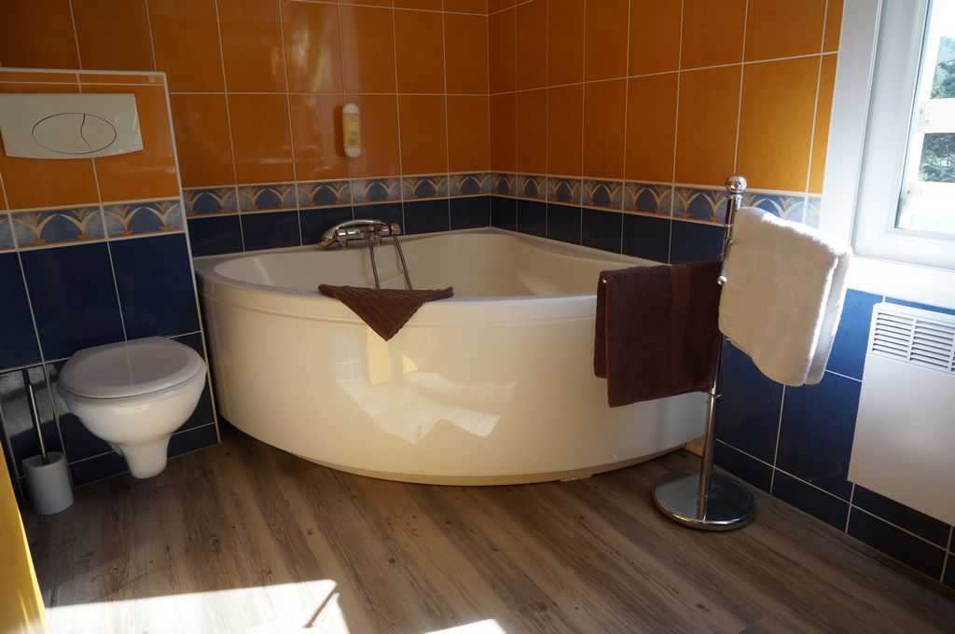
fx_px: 636
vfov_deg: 53.0
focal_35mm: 24
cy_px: 317
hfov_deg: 73.8
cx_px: 478
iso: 200
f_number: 4.5
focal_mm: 16
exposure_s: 1/80
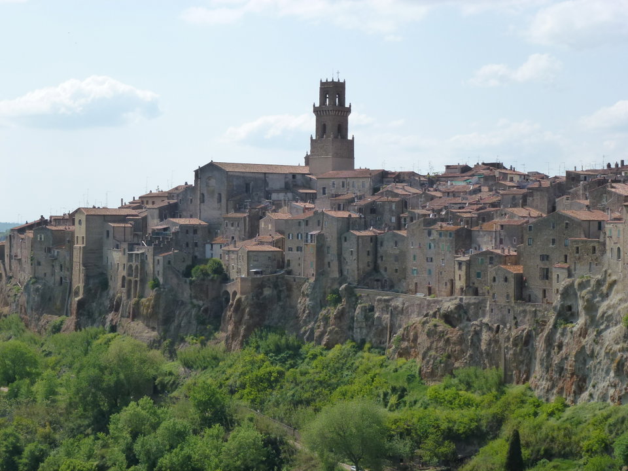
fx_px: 1488
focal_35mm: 82
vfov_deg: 18.0
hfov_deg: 23.8
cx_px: 314
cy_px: 236
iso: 160
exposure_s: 1/640
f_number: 4.8
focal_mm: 14.8
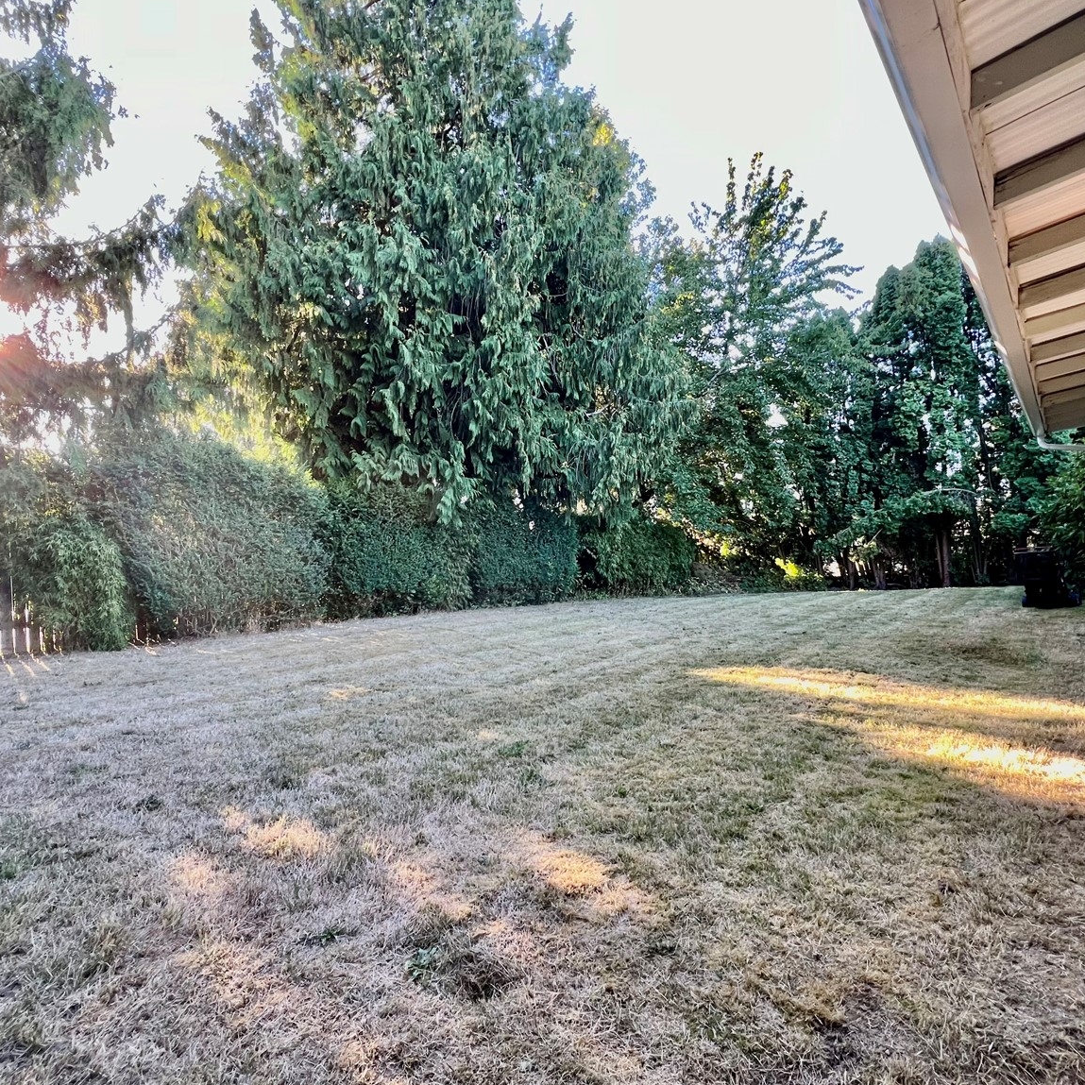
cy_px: 543
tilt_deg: +0.4
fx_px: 567
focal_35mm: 16
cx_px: 558
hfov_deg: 87.4
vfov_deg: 87.4
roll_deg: +2.5
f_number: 1.8
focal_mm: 1.57
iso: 125
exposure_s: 1/99
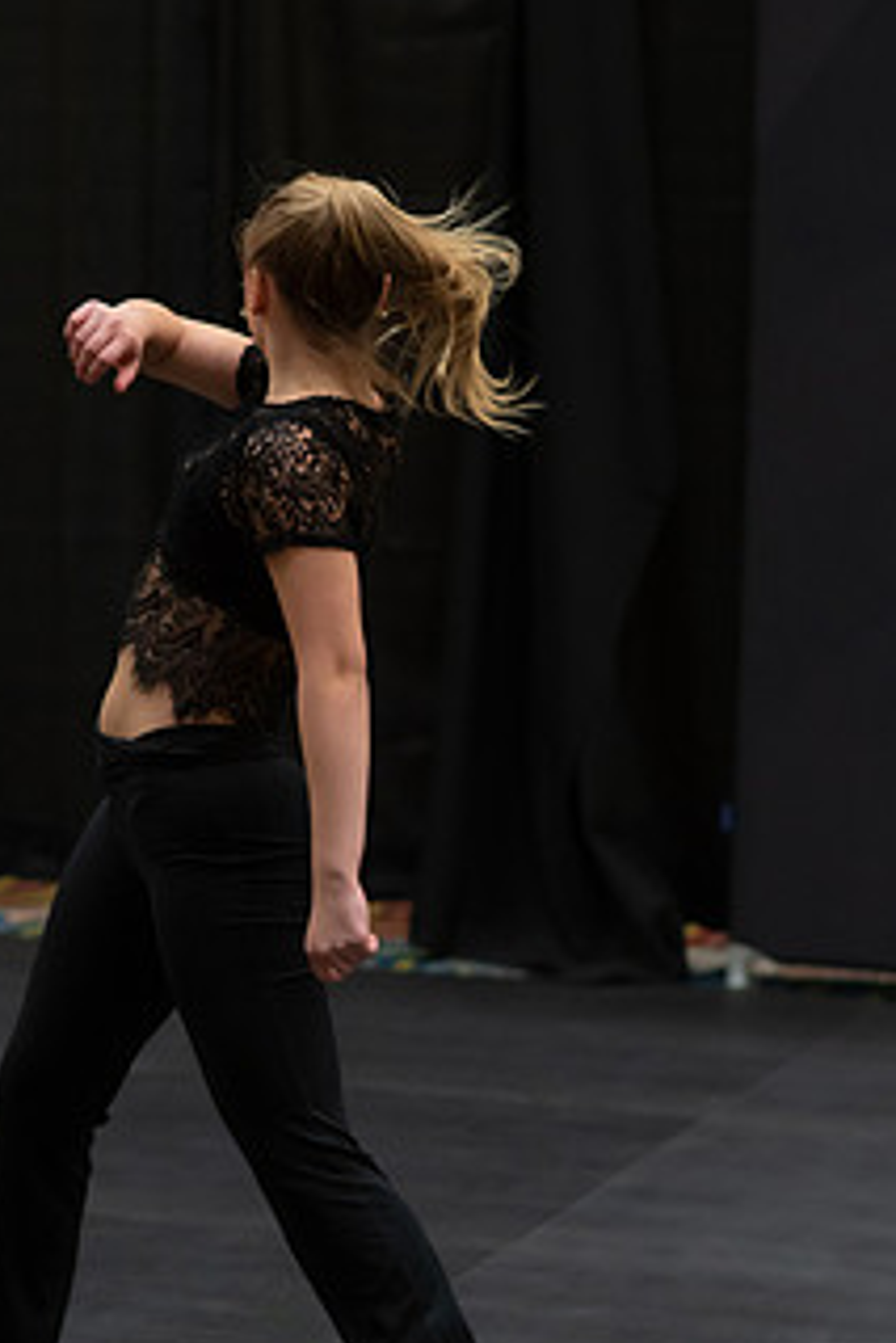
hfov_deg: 7.7
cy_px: 737
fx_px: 6675
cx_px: 433
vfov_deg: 11.5
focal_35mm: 179
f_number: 2
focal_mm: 85
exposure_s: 1/640
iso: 1250
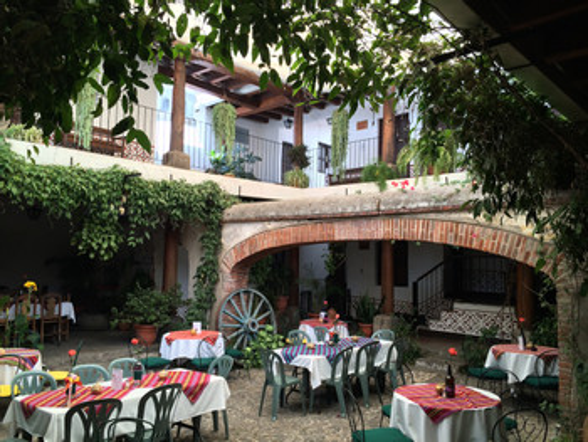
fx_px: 510
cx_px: 294
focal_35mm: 30
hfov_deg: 59.9
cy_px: 221
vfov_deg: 46.8
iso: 50
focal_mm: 4.12
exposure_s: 1/120
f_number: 2.2
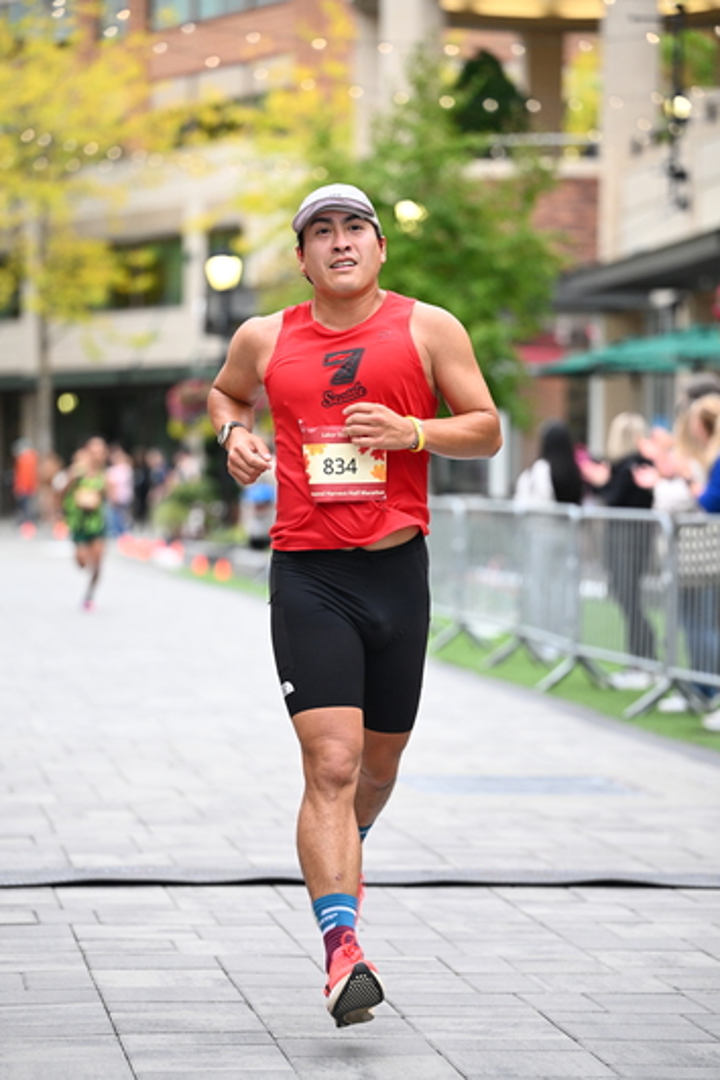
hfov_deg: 12.0
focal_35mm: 114
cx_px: 353
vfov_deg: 17.9
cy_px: 545
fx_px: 3420
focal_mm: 110
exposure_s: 1/800
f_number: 2.8
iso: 1600
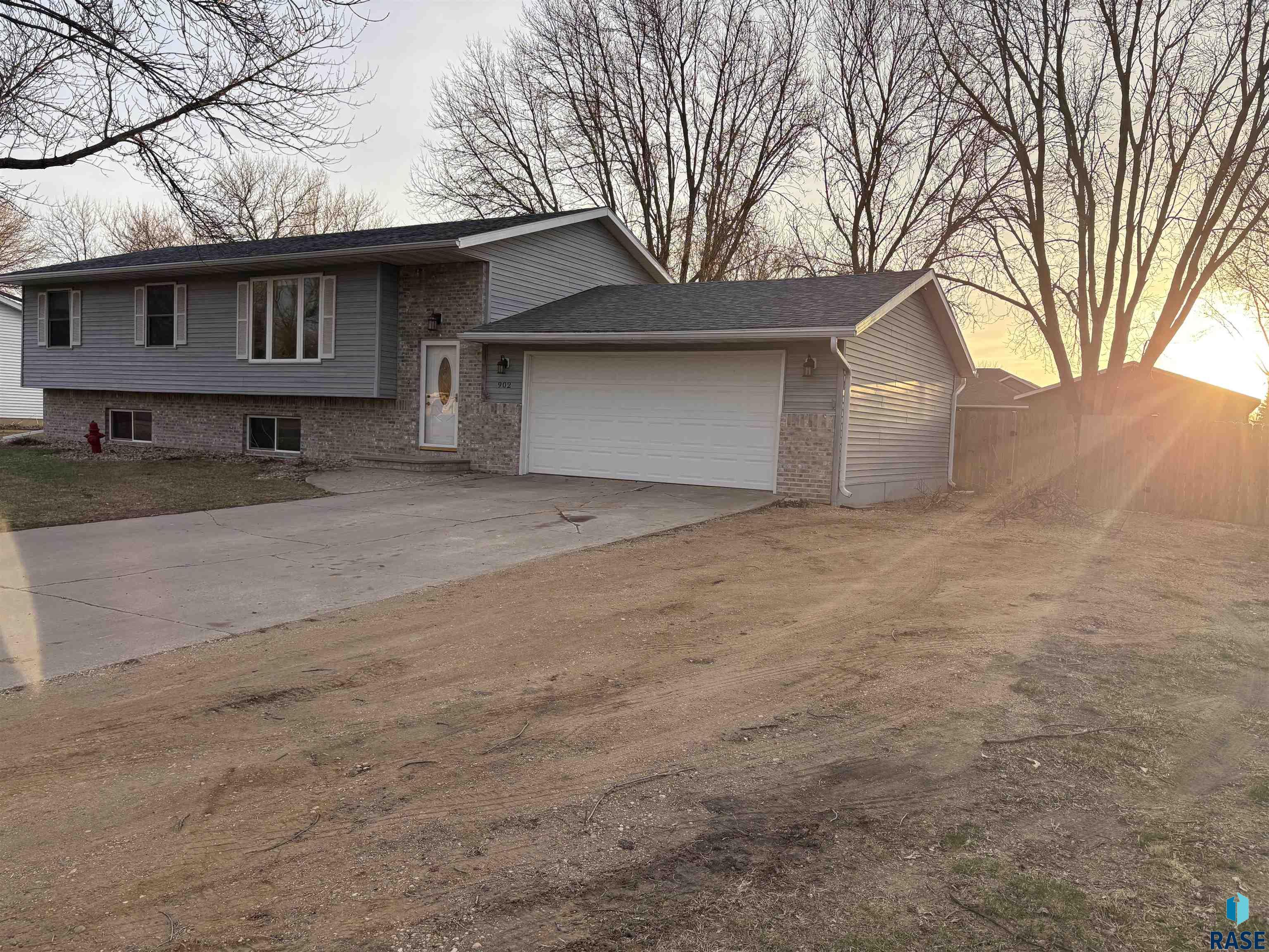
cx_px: 634
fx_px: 953
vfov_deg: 53.1
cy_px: 476
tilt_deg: -2.5
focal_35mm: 26
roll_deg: -2.2
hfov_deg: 67.3
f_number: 1.6
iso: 64
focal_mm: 5.96
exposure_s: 1/861
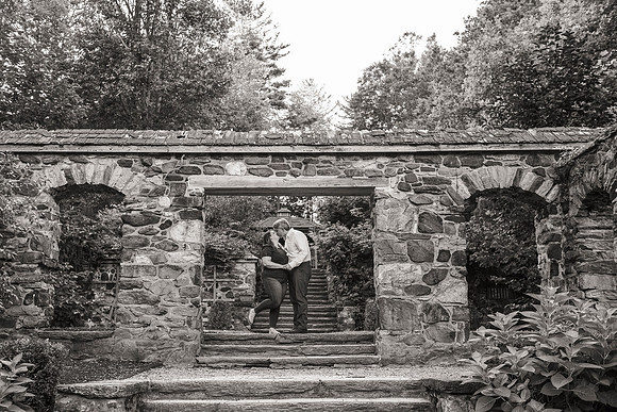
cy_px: 197
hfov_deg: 45.9
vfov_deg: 31.6
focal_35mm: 42
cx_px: 292
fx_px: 728
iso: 1600
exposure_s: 1/250
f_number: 4
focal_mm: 40
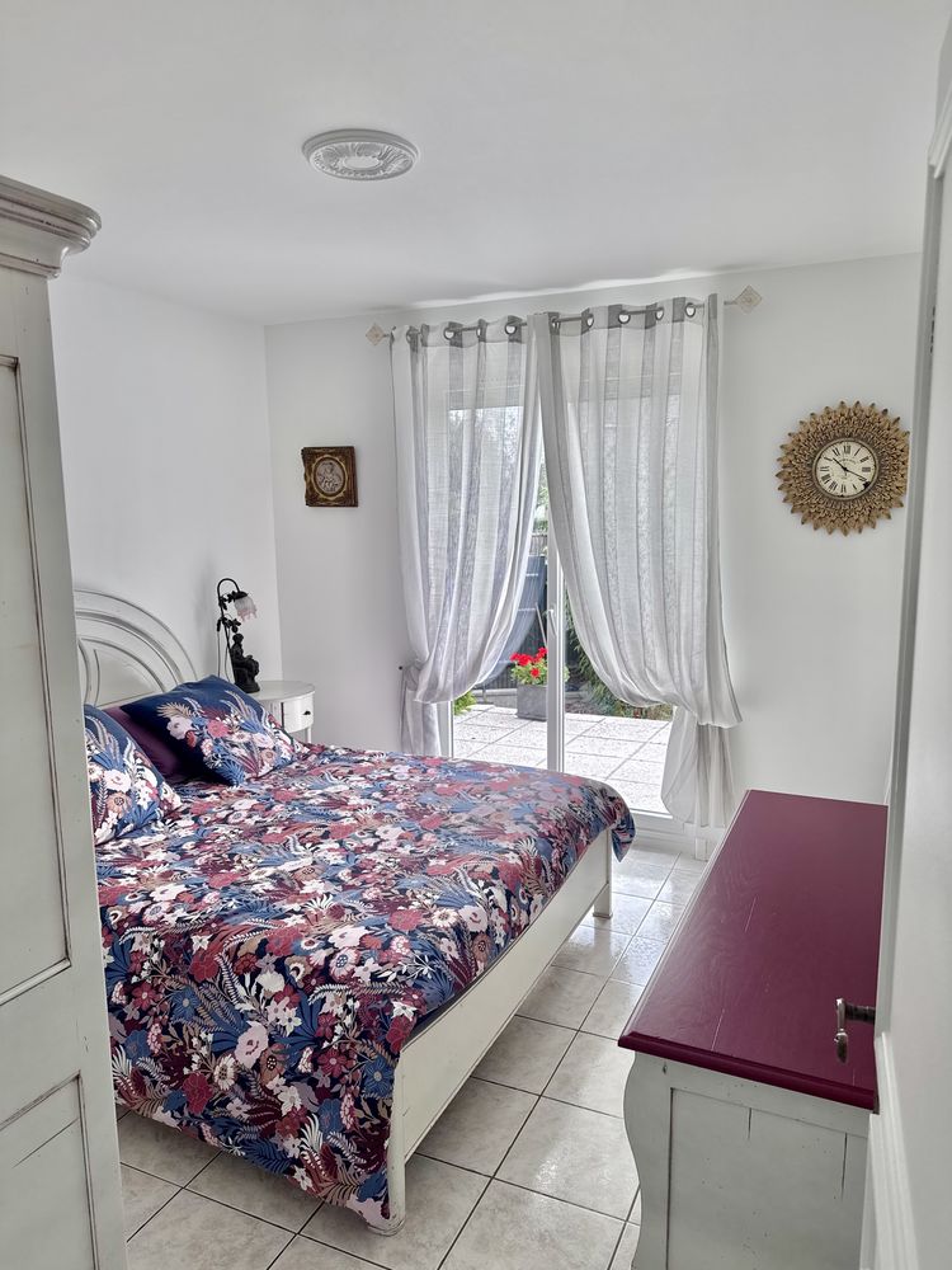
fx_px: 880
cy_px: 635
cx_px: 476
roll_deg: +0.7
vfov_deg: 71.6
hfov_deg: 56.8
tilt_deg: -8.3
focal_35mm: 24
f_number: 1.78
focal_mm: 6.76
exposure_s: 1/209
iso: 64
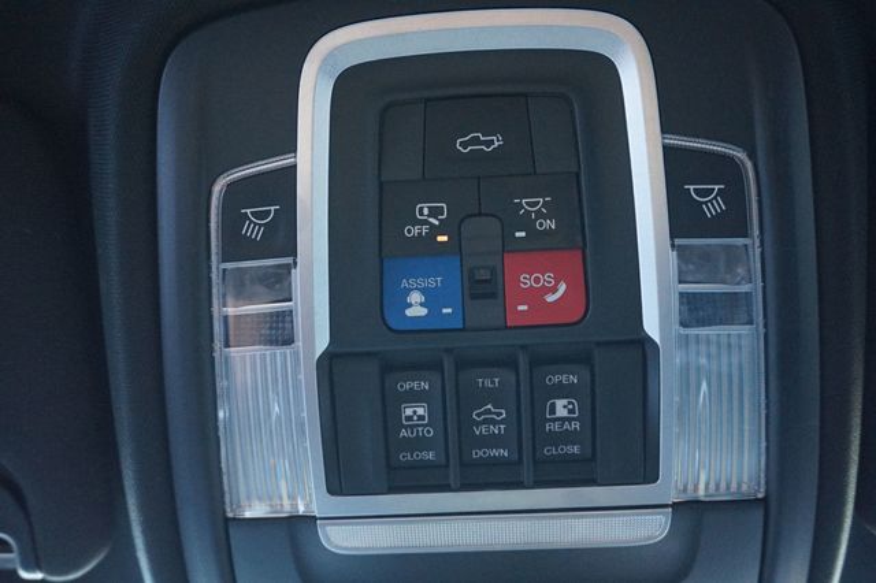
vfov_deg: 38.3
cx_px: 438
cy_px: 292
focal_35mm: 34
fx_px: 839
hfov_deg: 55.1
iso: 2500
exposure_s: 1/60
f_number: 4.5
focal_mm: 23
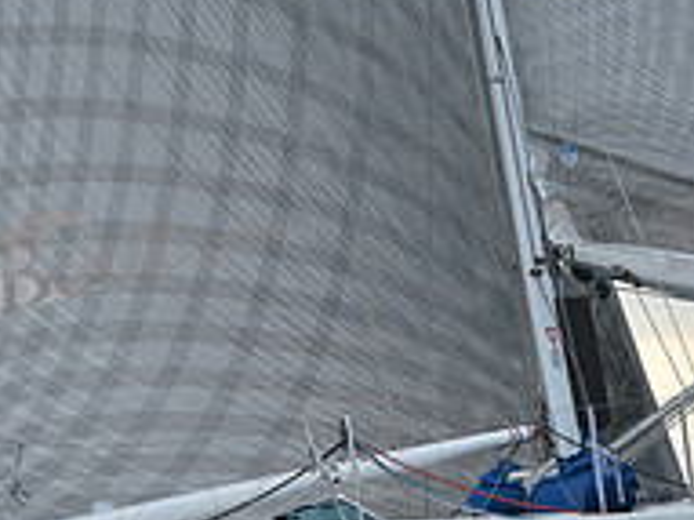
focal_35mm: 240
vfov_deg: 6.2
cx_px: 469
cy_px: 420
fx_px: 4809
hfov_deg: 8.2
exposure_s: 1/800
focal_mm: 82
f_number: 6.3
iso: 400
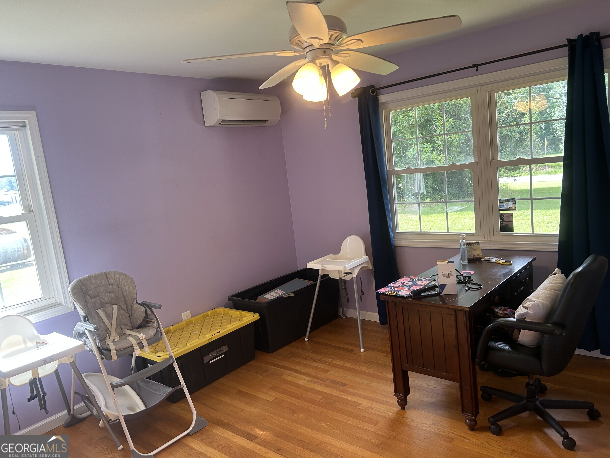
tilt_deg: -8.1
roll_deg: +6.2
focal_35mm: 26
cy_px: 229
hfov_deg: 67.3
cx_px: 305
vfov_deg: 53.1
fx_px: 458
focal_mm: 5.7
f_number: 1.5
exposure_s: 1/120
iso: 50
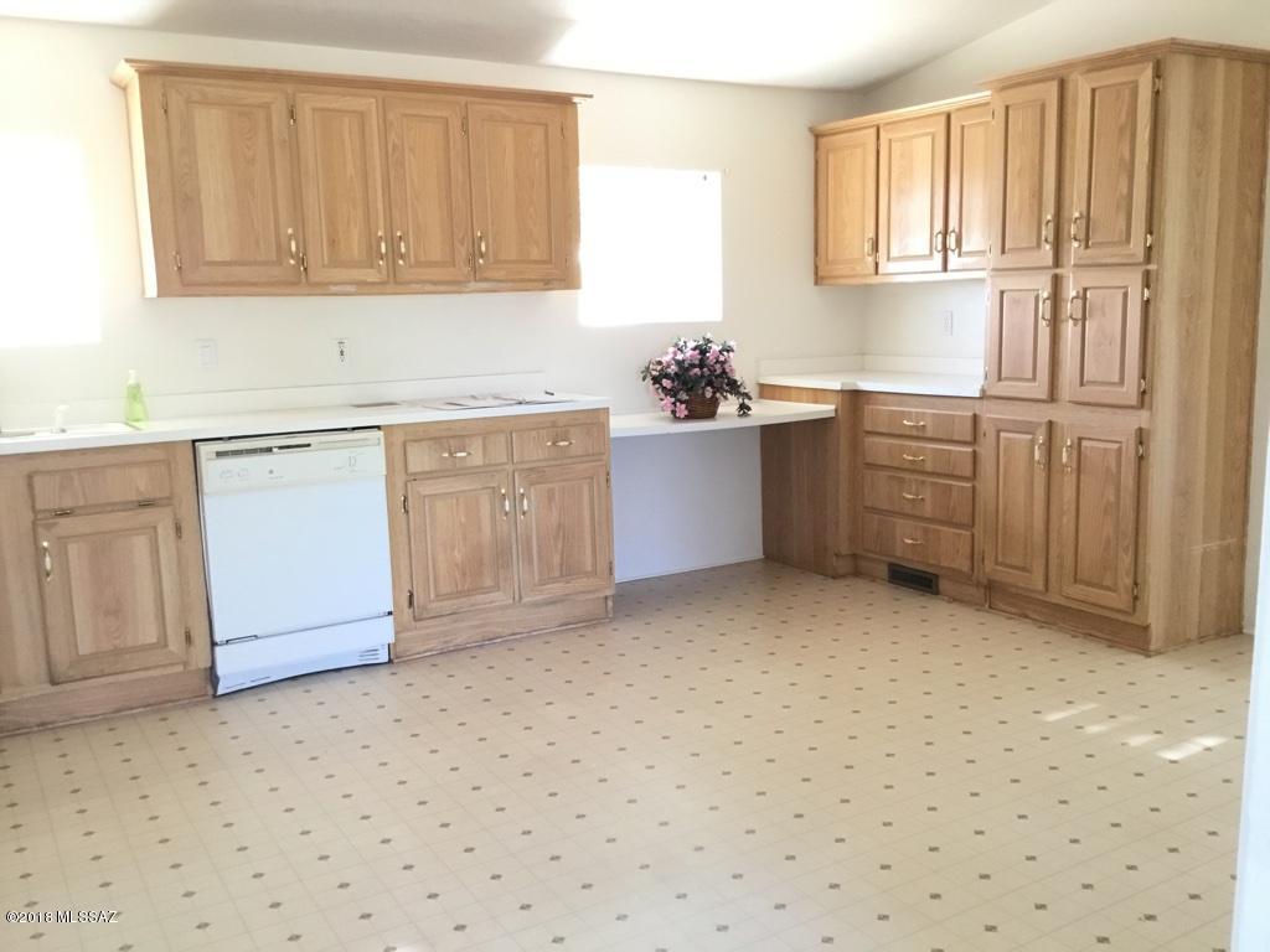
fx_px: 1137
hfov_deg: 58.4
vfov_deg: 45.4
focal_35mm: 31
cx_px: 635
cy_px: 476
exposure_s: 1/30
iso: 160
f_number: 2.4
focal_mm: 3.3
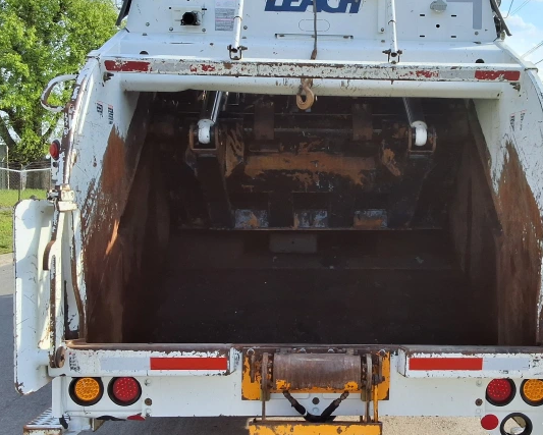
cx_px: 325
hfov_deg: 44.5
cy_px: 222
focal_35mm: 41
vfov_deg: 36.5
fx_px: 659
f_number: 1.9
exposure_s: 1/1145
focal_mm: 2.91
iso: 32
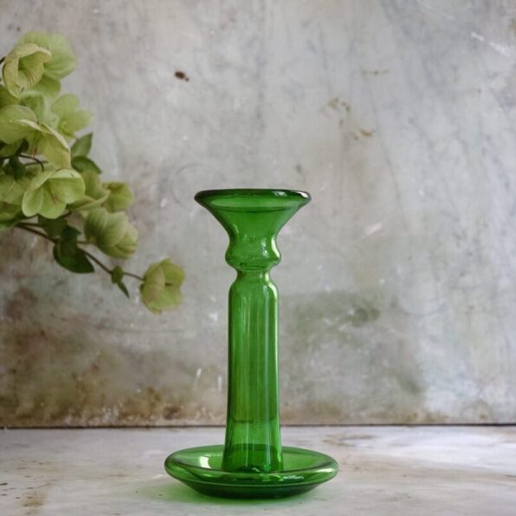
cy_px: 278
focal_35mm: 69
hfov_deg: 25.0
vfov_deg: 25.0
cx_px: 260
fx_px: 1164
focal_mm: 29
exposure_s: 1/60
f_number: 3.7
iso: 800
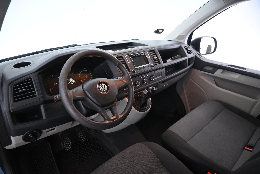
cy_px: 87
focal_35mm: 24
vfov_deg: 53.1
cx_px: 130
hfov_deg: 73.7
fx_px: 173
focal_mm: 16
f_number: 3.5
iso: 2500
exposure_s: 1/25
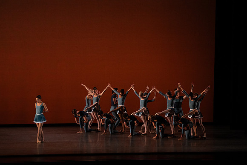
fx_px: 1125
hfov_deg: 12.5
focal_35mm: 164
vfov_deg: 8.4
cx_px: 124
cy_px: 82
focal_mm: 164
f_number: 9
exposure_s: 1/400
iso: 5000
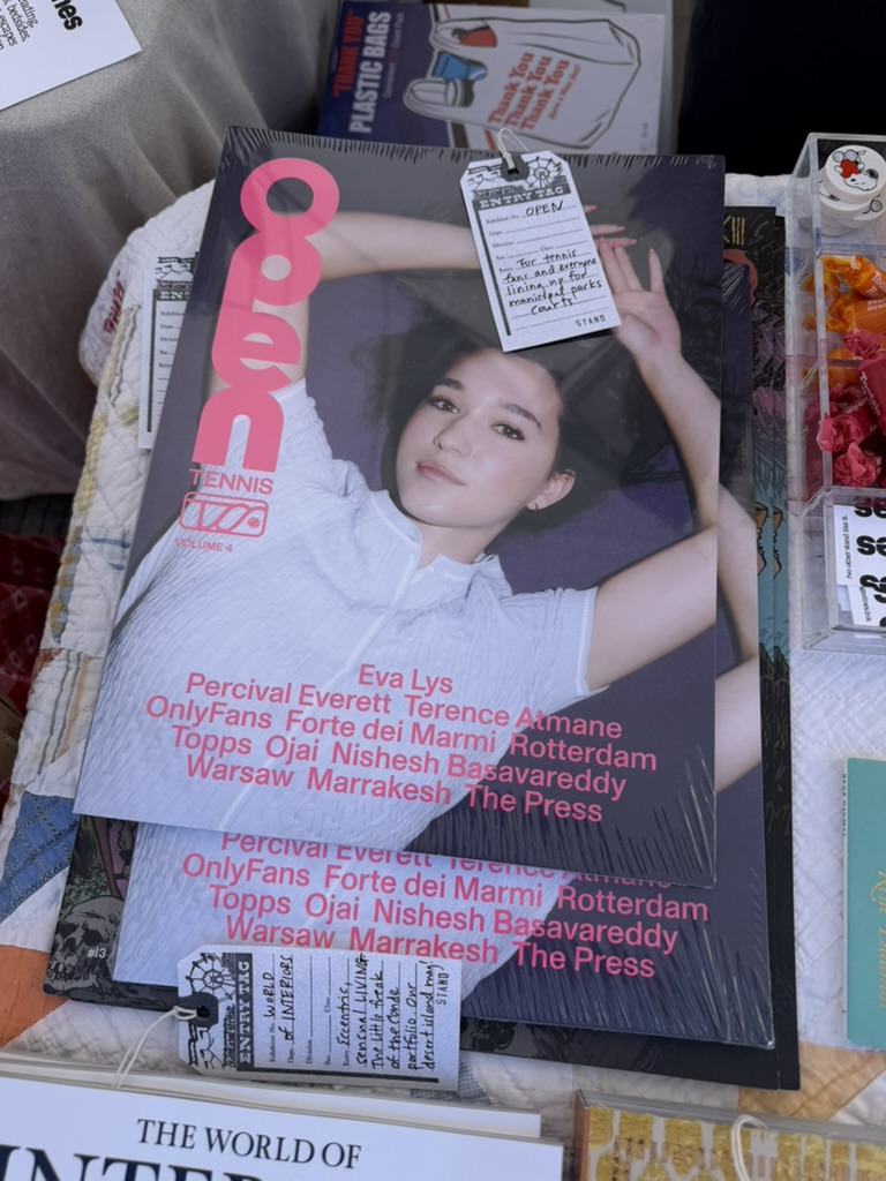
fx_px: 819
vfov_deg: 71.6
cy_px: 590
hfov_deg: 56.8
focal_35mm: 24
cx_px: 443
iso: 80
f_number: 1.78
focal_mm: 6.76
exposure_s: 1/1385
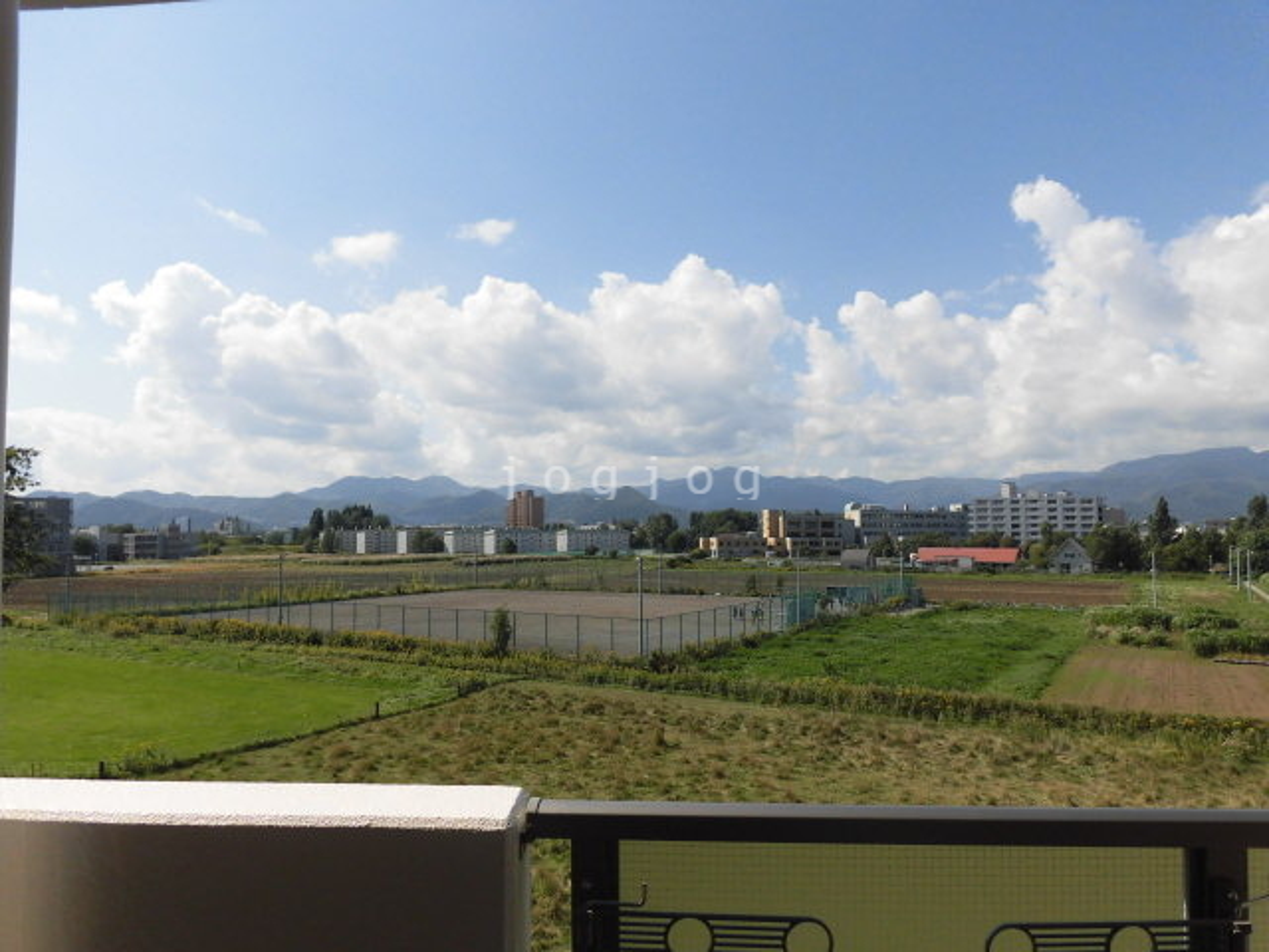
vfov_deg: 56.8
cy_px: 476
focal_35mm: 24
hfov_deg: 71.6
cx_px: 634
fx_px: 880
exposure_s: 1/320
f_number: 7.8
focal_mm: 4.3
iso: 100
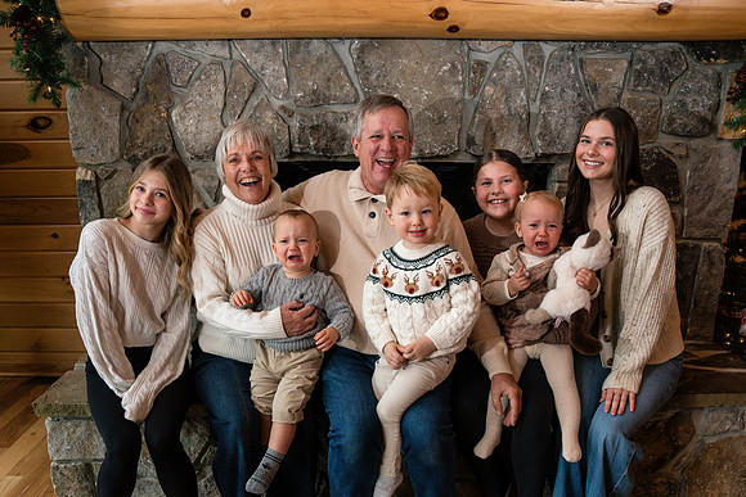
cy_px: 318
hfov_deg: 60.2
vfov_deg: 41.9
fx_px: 644
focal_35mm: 31
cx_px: 371
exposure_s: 1/250
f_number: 4.5
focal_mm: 24
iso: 800
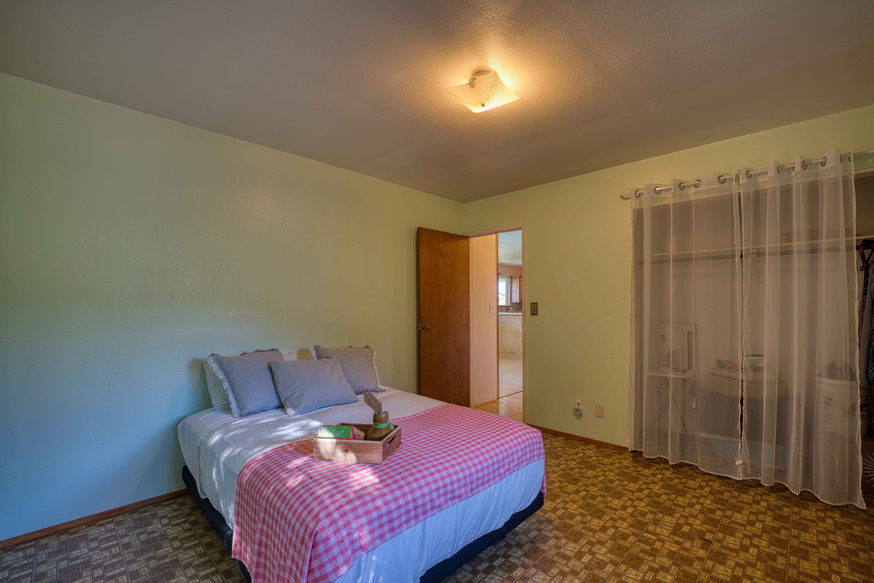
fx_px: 380
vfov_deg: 75.0
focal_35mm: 16
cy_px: 304
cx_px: 464
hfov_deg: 97.9
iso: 50
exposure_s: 1/4
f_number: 5
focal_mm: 14.6
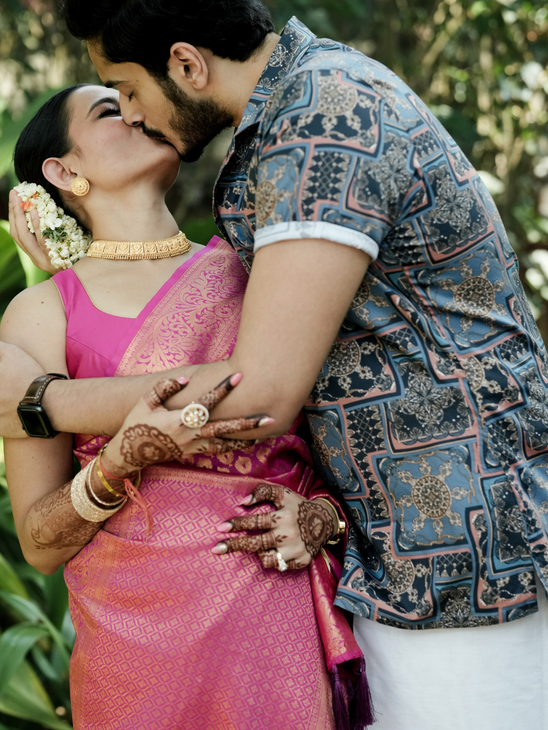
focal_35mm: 73
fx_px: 1541
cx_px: 235
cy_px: 324
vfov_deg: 26.7
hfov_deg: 20.2
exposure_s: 1/1000
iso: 800
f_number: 2.2
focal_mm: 50
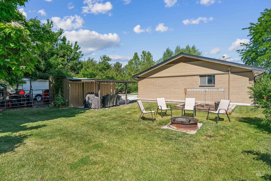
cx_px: 136
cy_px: 90
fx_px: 139
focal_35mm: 18
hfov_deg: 88.7
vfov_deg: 66.2
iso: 400
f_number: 13
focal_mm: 18.4
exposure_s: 1/250
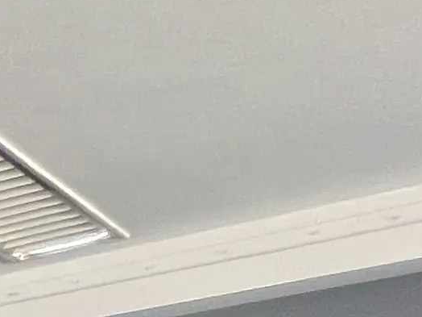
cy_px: 698
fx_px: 1219
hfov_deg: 8.7
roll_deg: +0.1
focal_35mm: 100
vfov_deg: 12.4
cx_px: -1178
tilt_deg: +0.5
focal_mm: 1.57
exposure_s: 1/99
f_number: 1.8
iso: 64
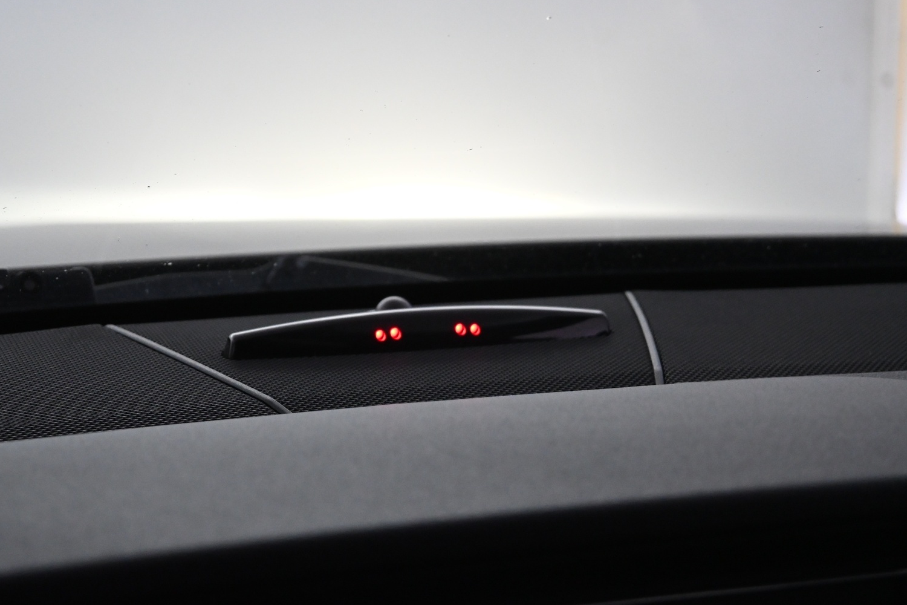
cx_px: 418
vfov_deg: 16.9
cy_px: 281
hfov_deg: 25.1
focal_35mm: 81
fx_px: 2041
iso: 3200
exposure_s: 1/100
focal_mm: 50
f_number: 6.3
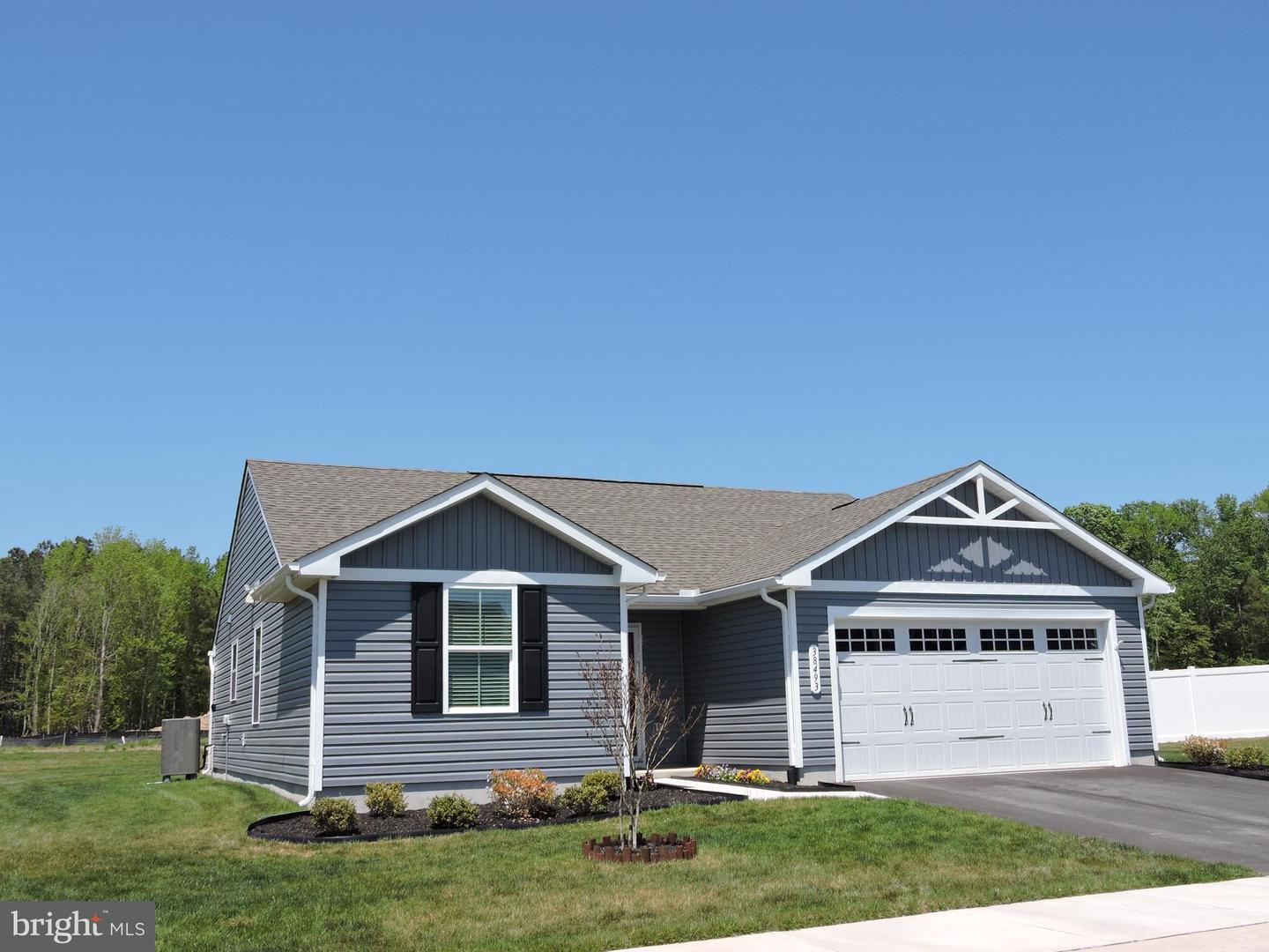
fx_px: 1210
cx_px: 634
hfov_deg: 55.4
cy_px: 476
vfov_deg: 42.9
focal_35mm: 33
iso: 100
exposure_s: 1/1000
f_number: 3.6
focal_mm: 5.9
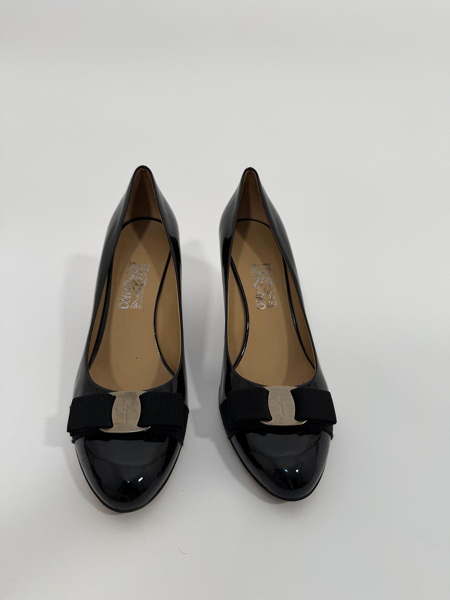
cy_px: 300
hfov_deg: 56.8
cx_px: 225
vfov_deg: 71.6
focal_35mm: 24
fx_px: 416
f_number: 1.78
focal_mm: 6.76
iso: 80
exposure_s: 1/100
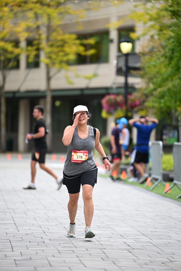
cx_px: 90
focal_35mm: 200
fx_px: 1507
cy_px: 136
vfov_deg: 10.3
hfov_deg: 6.9
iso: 640
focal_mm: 200
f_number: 2.8
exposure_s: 1/2000
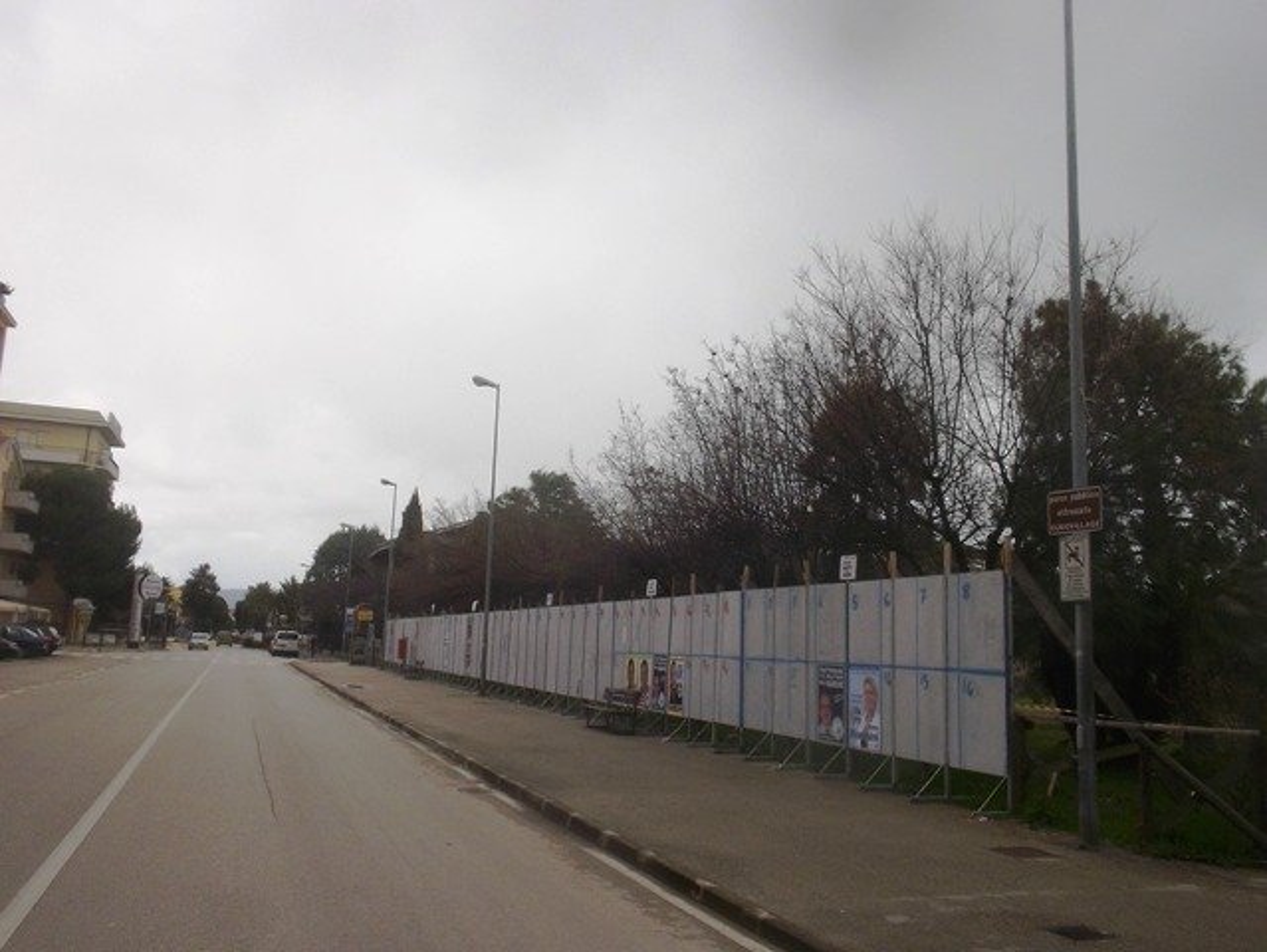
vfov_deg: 48.3
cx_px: 634
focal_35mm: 29
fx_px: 1062
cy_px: 476
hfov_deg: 61.6
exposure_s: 1/200
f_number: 5.6
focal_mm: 4.1
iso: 80
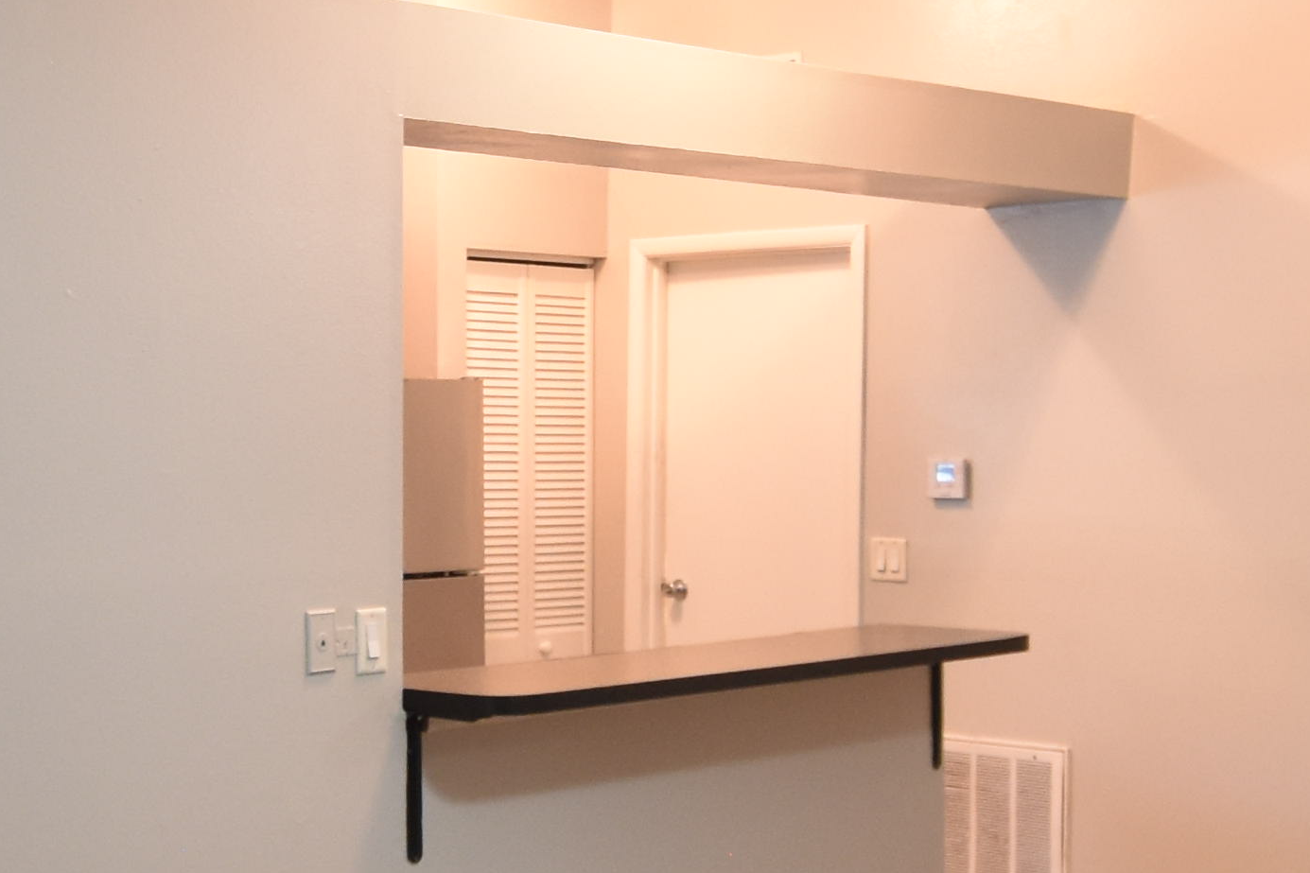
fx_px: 2365
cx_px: 467
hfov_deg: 30.8
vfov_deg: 20.9
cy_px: 512
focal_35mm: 65
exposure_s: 1/30
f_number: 3.5
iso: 800
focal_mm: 10
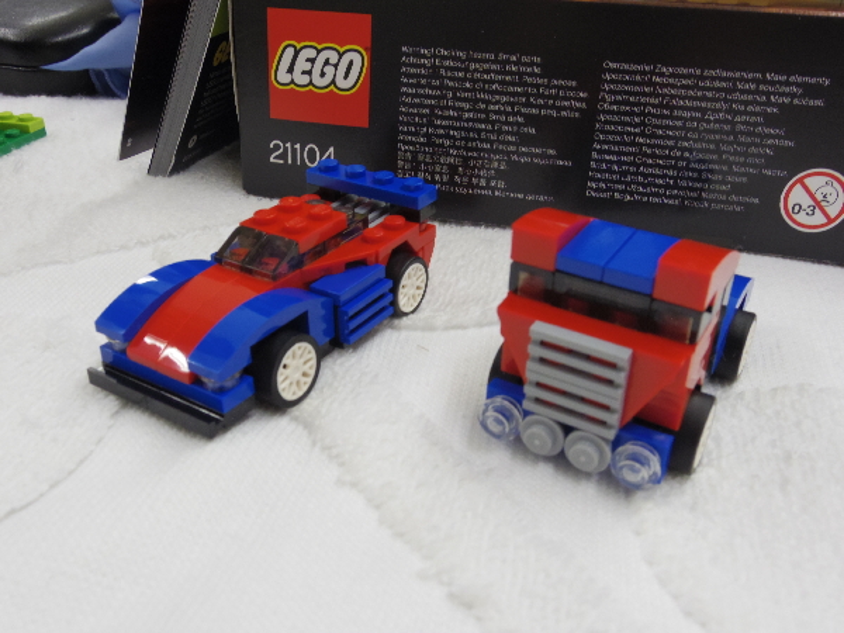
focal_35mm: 32
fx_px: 780
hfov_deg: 56.8
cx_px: 422
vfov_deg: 44.2
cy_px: 316
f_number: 4.5
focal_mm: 5.9
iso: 500
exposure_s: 1/50
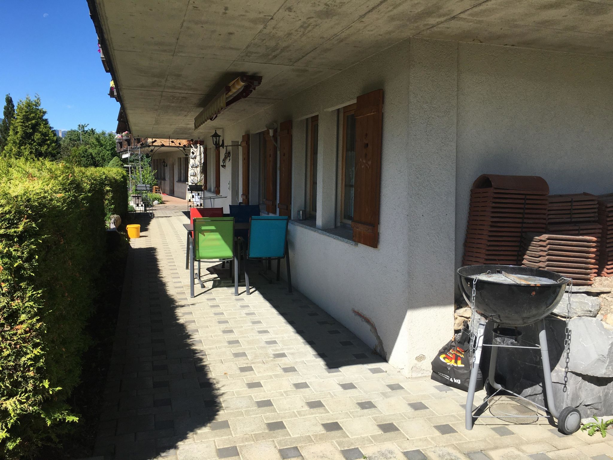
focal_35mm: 29
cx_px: 306
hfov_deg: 61.7
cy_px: 230
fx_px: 514
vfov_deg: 48.2
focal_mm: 4.15
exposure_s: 1/1425
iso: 25
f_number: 2.2
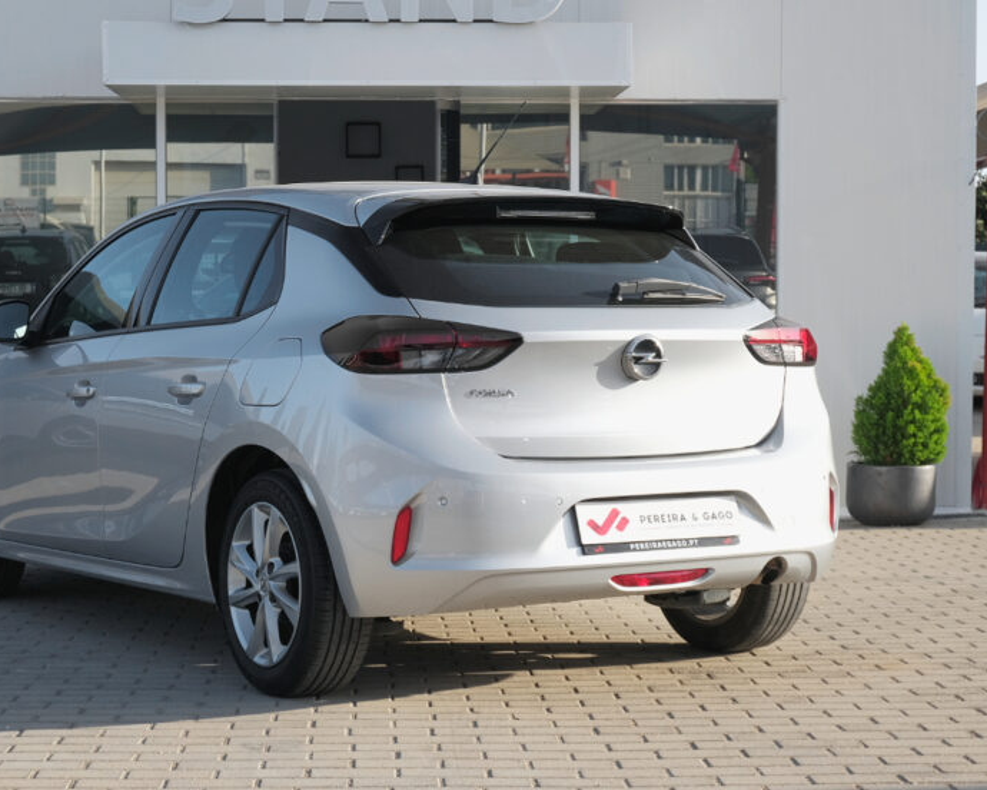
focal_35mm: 71
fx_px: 2074
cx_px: 406
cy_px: 420
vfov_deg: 21.6
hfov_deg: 26.7
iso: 160
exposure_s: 1/160
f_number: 8
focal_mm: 34.3
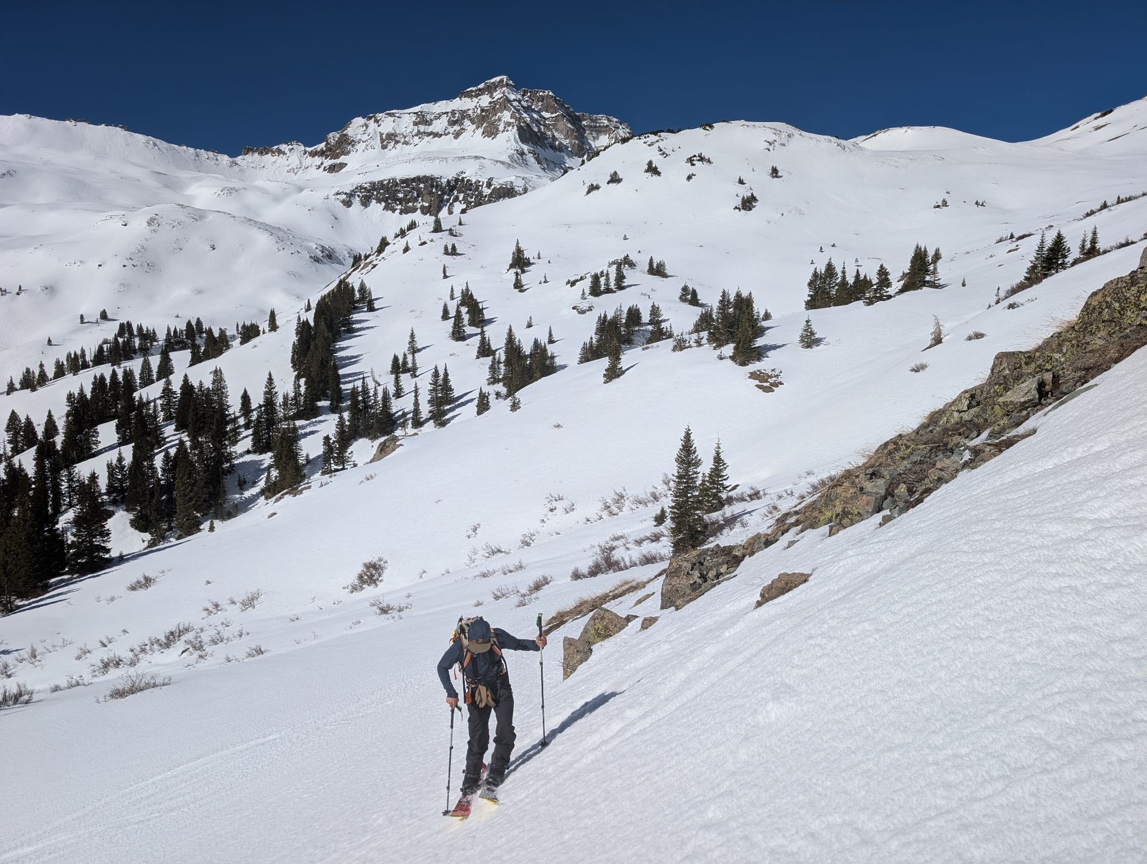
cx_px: 574
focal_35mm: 24
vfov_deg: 56.9
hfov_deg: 71.5
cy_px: 432
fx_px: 796
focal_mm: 6.9
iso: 35
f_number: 1.68
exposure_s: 1/5882
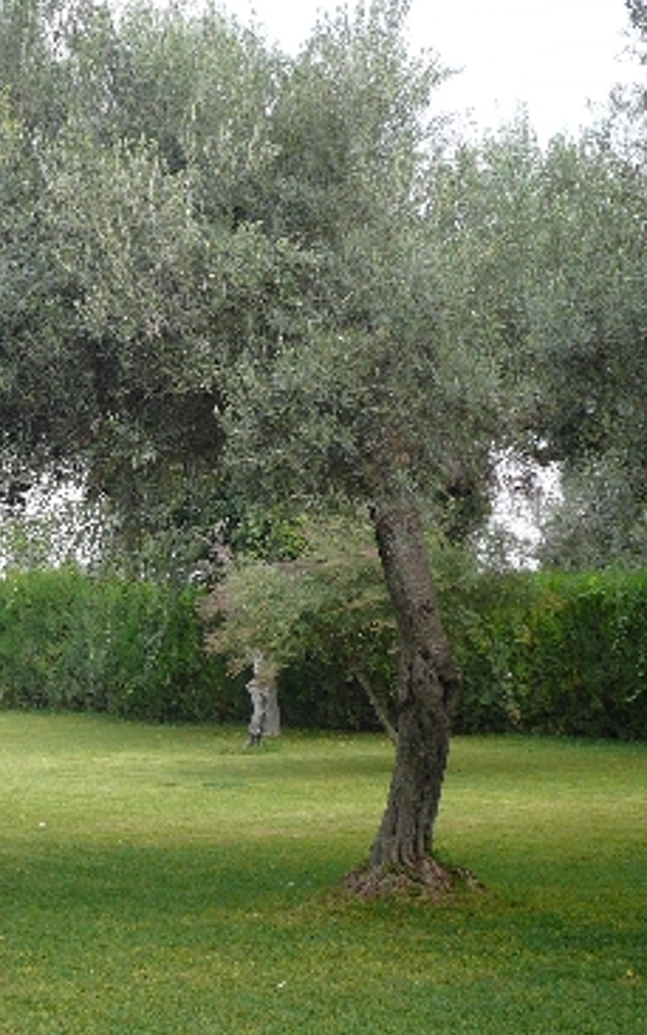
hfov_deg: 15.5
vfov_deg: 24.9
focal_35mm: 83
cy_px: 512
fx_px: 2340
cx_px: 34
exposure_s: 1/320
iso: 100
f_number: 3.5
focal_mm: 7.5
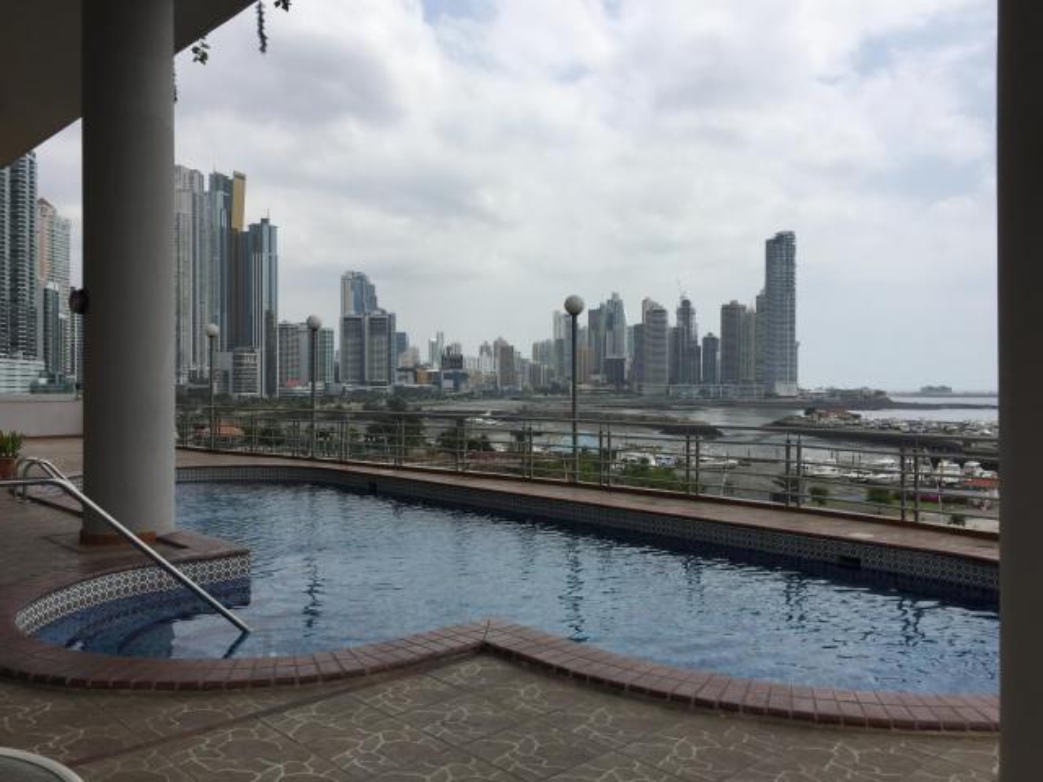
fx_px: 874
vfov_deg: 48.2
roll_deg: -0.6
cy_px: 391
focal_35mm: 29
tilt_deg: -0.1
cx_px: 522
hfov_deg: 61.7
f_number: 2.2
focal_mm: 4.15
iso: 32
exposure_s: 1/3049
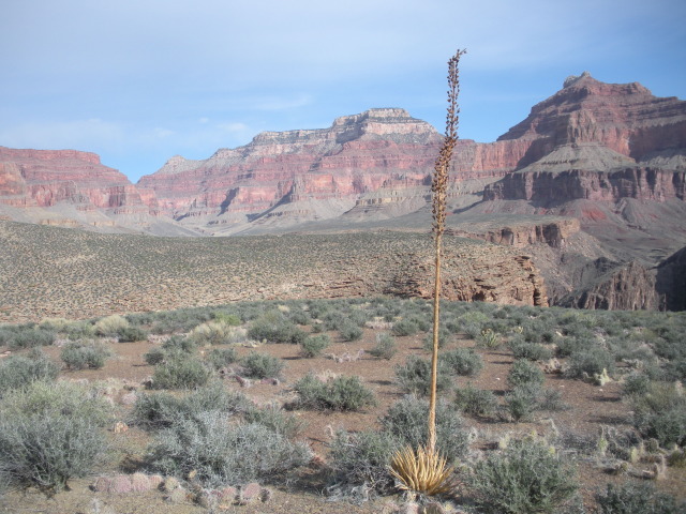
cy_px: 257
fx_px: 713
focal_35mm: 36
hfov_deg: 51.4
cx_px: 343
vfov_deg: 39.7
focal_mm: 6.3
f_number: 3.5
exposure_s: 1/560
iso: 64
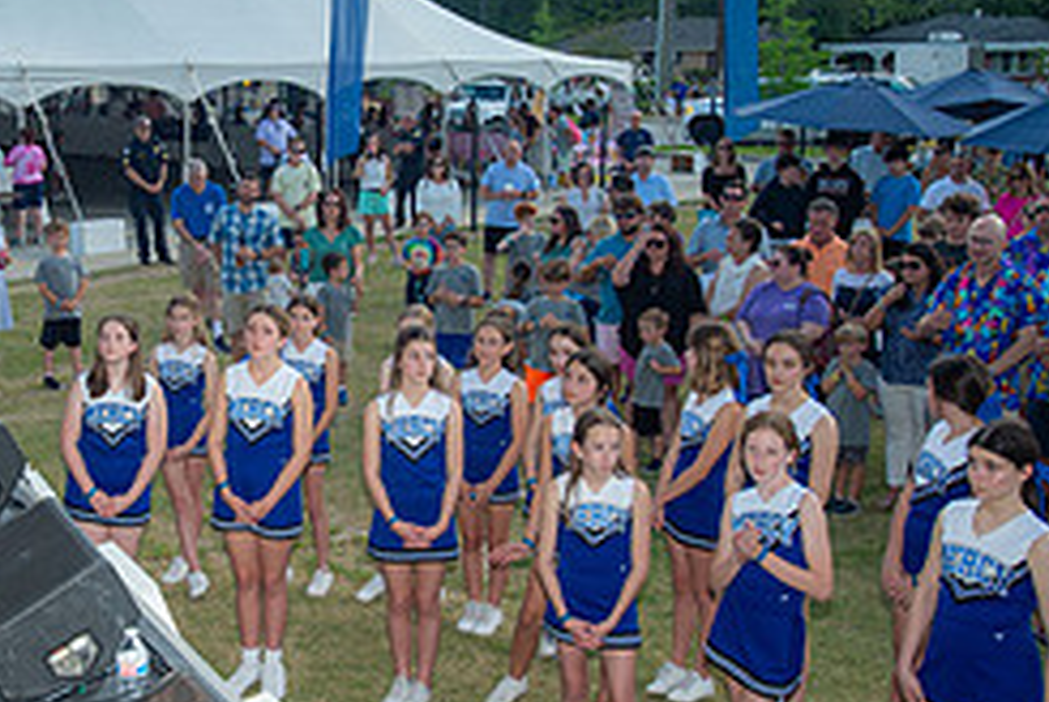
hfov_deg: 36.8
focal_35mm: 52
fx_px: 1517
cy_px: 321
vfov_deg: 26.1
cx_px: 210
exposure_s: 1/250
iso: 100
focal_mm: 22
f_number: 4.5
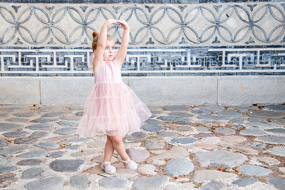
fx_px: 501
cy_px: 80
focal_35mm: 63
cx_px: 142
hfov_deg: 31.7
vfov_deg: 21.4
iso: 640
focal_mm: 52
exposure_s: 1/200
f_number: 4
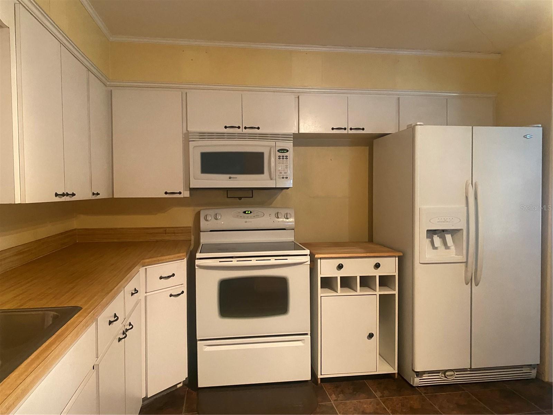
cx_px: 276
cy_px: 208
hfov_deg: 67.3
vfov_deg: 53.1
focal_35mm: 26
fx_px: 415
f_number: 1.8
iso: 400
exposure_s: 1/40
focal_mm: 4.25
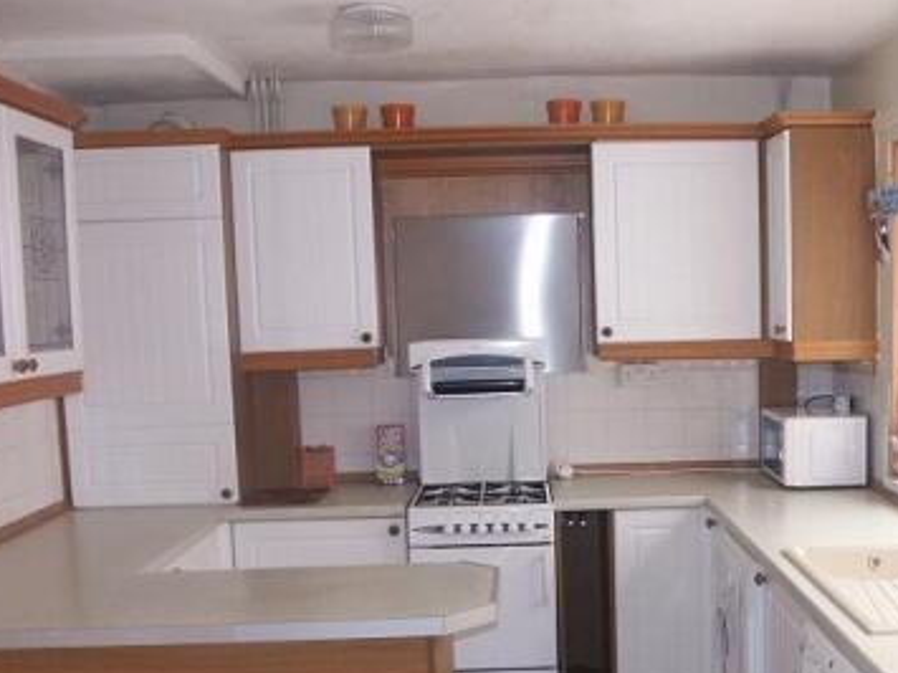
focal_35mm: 46
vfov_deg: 31.1
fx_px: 1193
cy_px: 472
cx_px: 558
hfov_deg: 41.0
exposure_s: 1/90
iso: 200
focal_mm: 7.43
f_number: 2.8
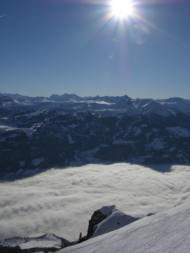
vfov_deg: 52.6
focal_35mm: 35
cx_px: 95
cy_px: 126
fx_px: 256
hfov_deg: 40.7
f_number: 8
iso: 50
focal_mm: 8.9
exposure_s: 1/694
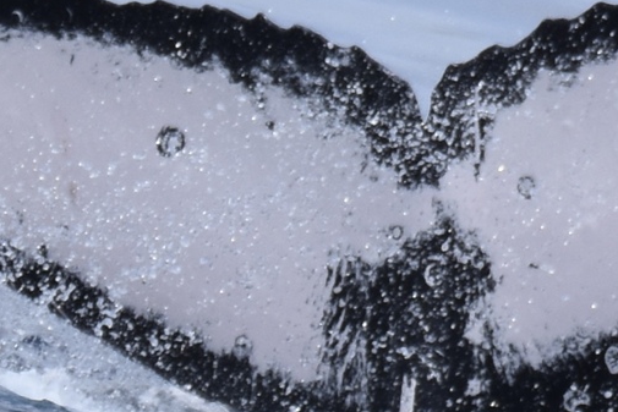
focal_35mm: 1781
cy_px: 169
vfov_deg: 0.8
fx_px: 30581
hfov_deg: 1.2
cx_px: 394
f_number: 8
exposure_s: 1/1000
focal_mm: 500
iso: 220
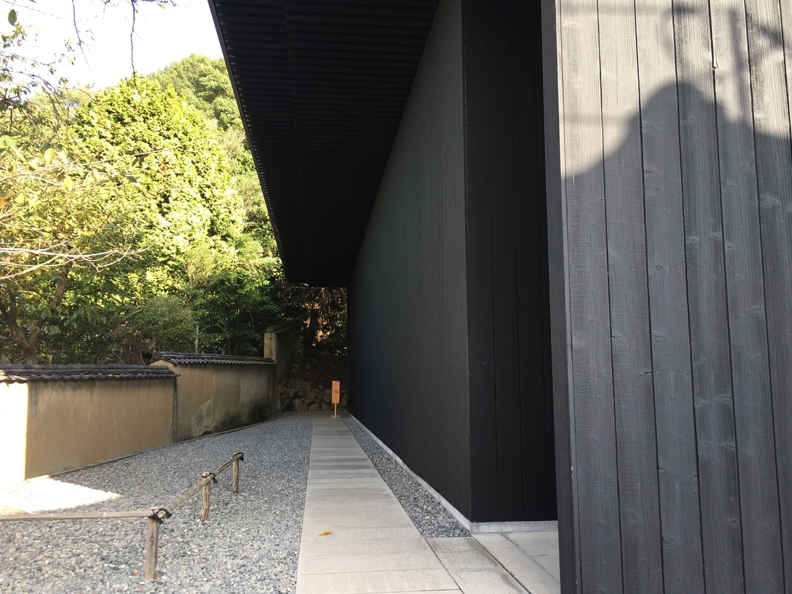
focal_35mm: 30
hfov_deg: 60.0
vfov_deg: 46.8
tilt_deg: +7.5
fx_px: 686
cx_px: 397
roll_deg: +0.7
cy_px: 302
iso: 25
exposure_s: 1/122
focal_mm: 4.15
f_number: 2.2
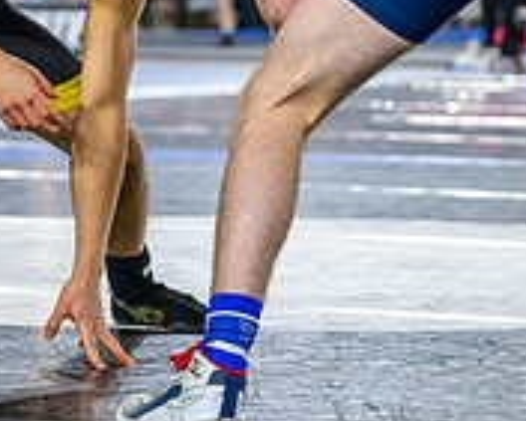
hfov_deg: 8.9
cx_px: 78
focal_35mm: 217
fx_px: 3380
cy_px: -43
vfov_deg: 7.1
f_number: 2.8
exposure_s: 1/800
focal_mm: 70
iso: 2500
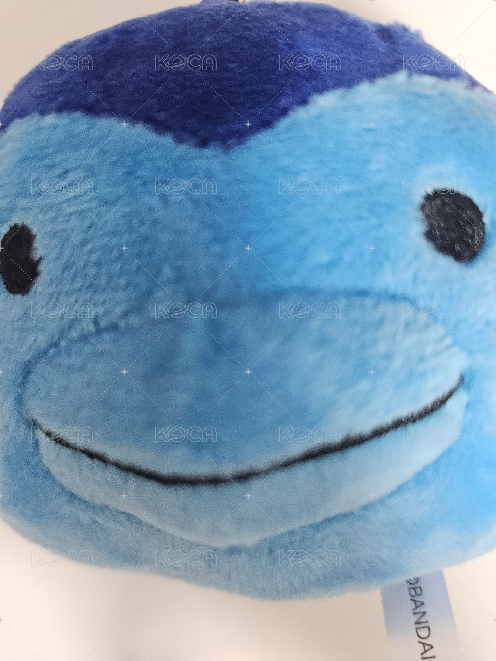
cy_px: 330
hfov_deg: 58.9
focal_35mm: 23
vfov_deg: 73.9
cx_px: 248
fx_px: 439
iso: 800
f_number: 1.8
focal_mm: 5.4
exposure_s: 1/120
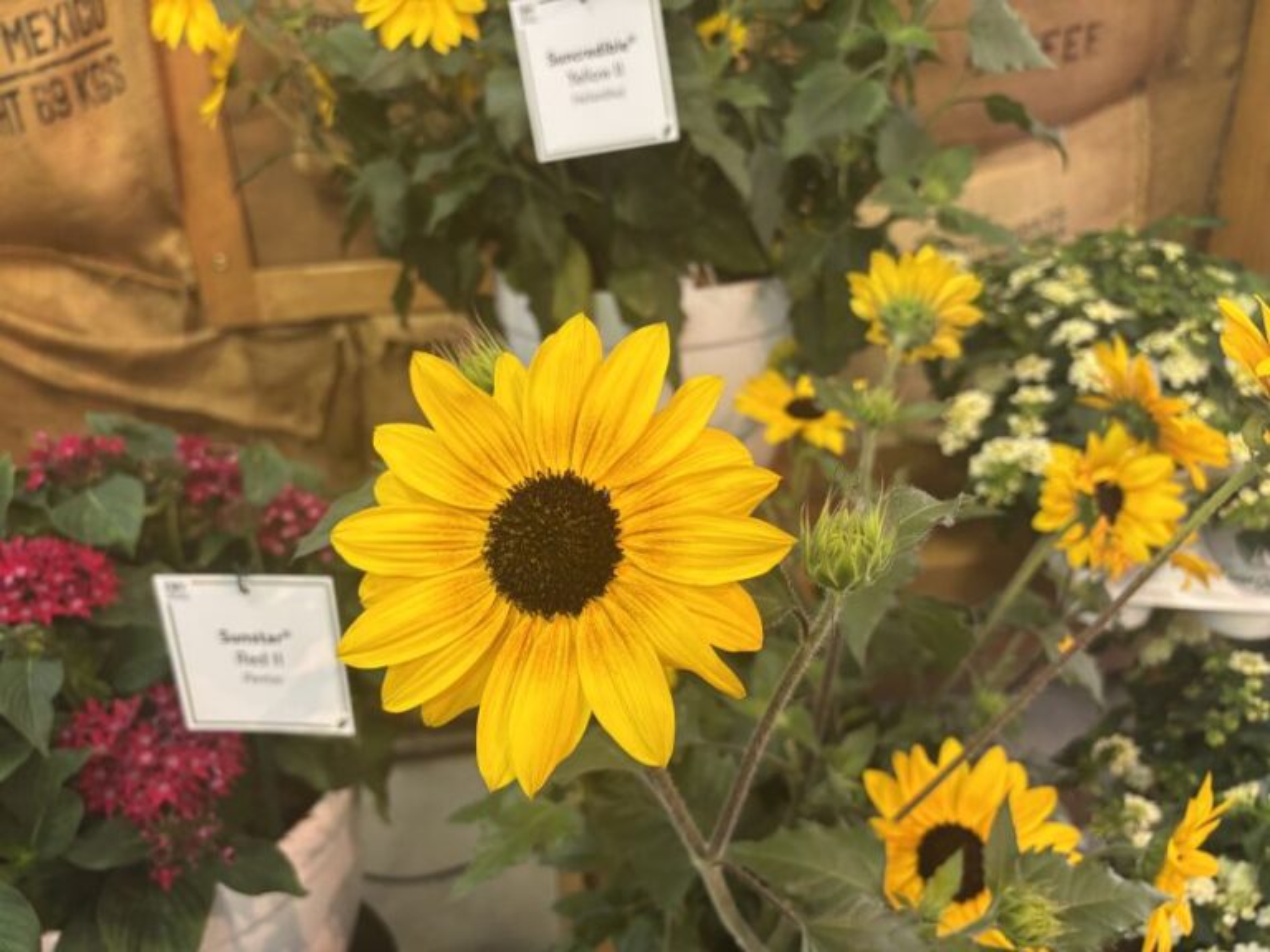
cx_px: 635
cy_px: 476
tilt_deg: -24.9
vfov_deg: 53.1
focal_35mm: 26
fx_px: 954
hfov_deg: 67.3
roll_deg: +1.7
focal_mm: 5.96
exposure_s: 1/60
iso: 200
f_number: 1.6
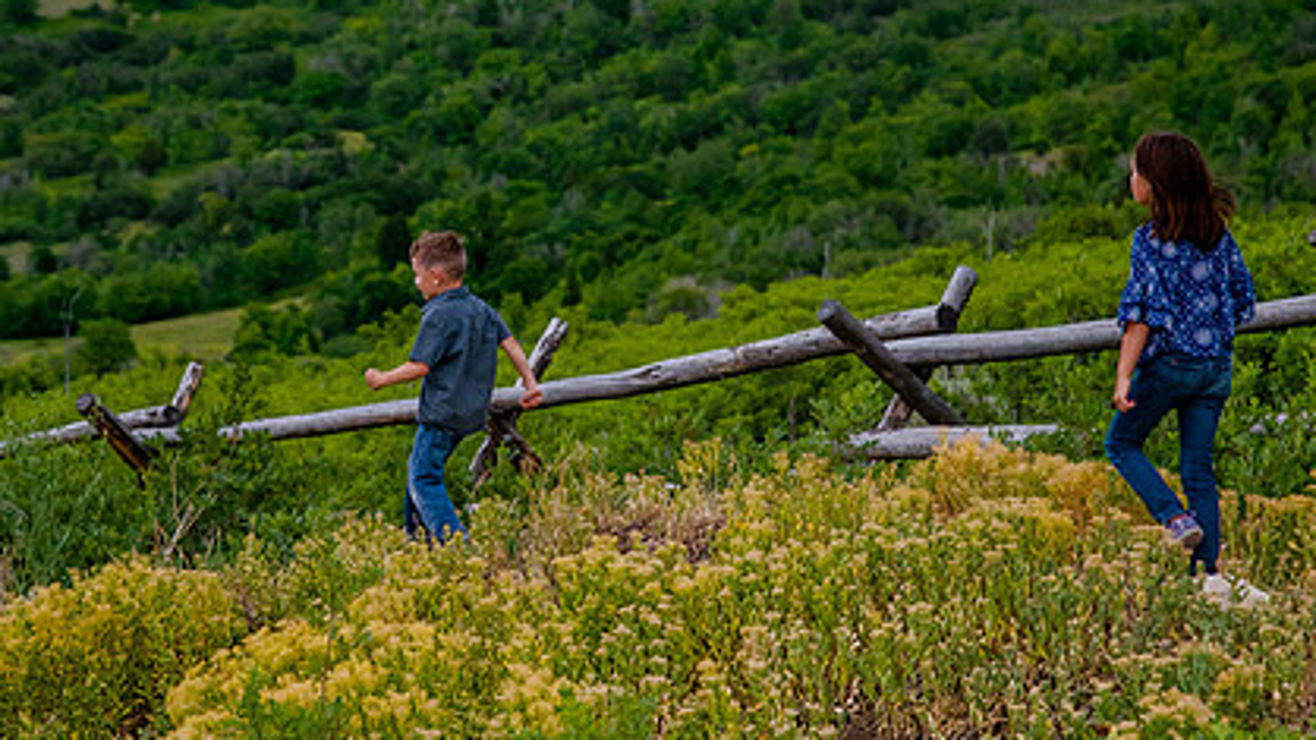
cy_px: 293
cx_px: 534
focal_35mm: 159
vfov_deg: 7.6
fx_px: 5548
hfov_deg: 13.5
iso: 1600
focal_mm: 100
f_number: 5.6
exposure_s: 1/250
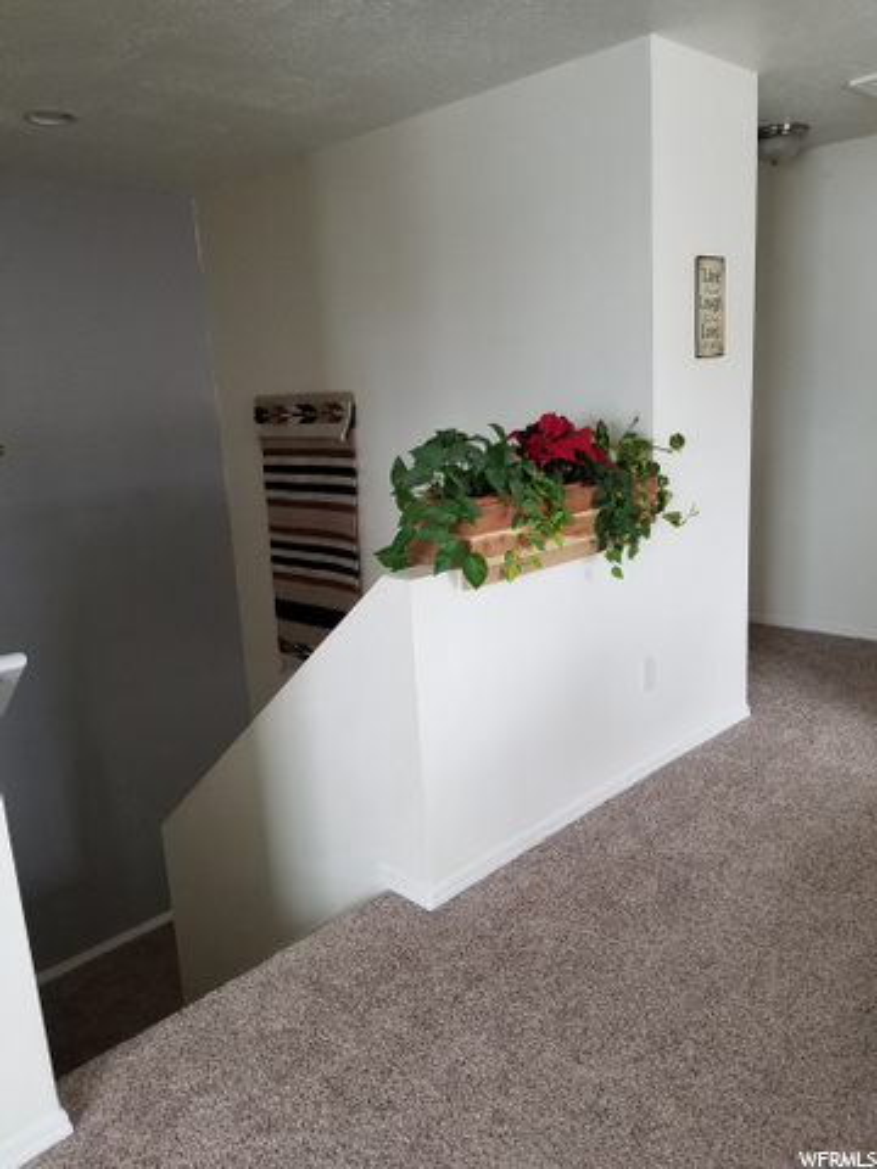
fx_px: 878
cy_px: 584
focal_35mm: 26
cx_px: 438
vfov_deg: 67.3
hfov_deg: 53.1
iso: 160
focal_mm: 4.3
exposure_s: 1/50
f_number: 1.7
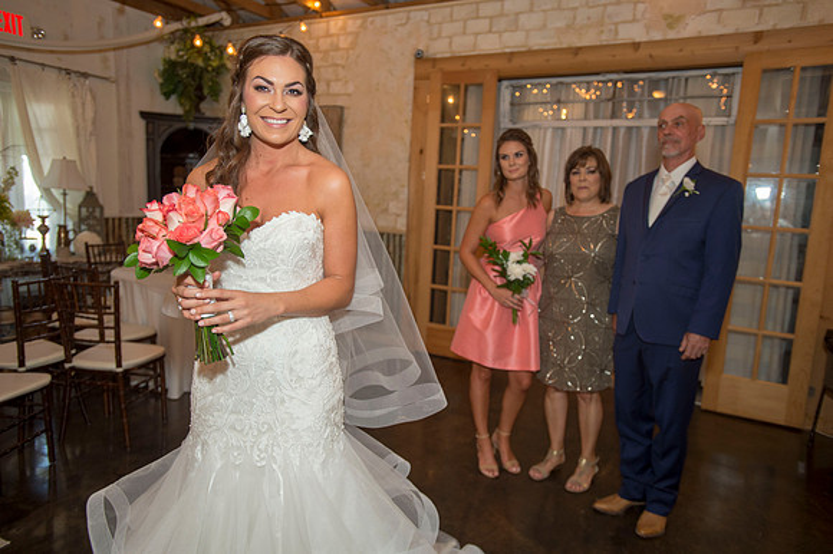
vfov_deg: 51.2
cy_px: 277
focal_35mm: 25
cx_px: 416
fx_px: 578
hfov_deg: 71.5
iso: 640
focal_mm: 25
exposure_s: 1/80
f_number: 2.8
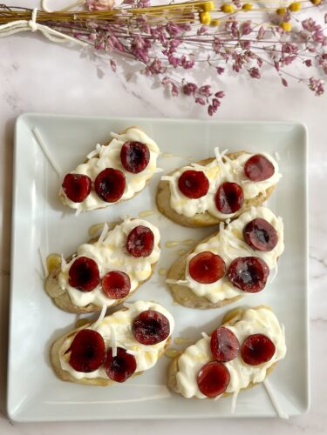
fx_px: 605
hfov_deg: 30.3
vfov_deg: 39.7
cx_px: 164
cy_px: 218
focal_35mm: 48
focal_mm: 6.86
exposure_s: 1/1305
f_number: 1.78
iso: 80
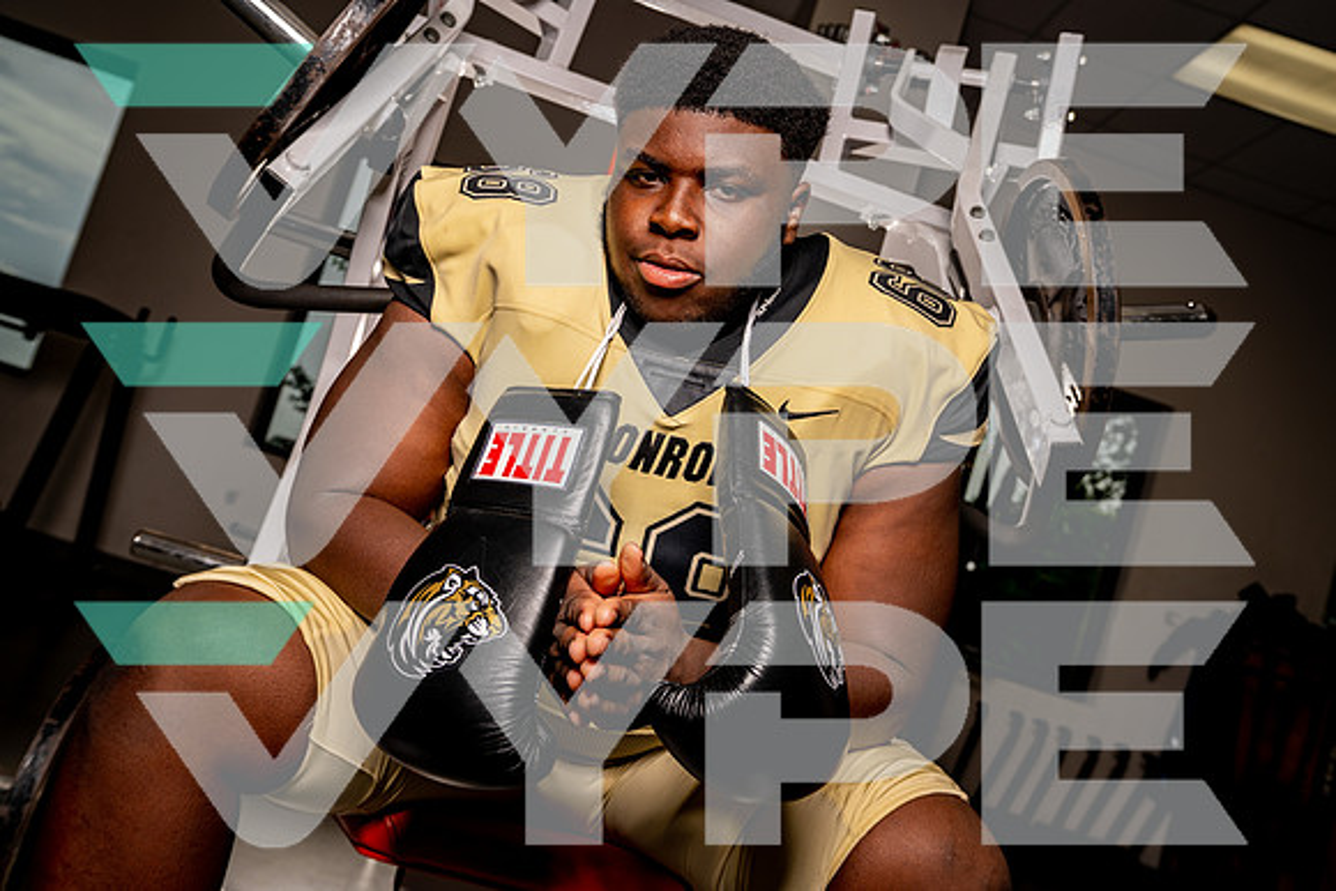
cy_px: 446
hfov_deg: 57.2
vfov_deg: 40.0
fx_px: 1225
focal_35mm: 33
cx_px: 668
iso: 100
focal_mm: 33
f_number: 5.6
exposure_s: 1/320
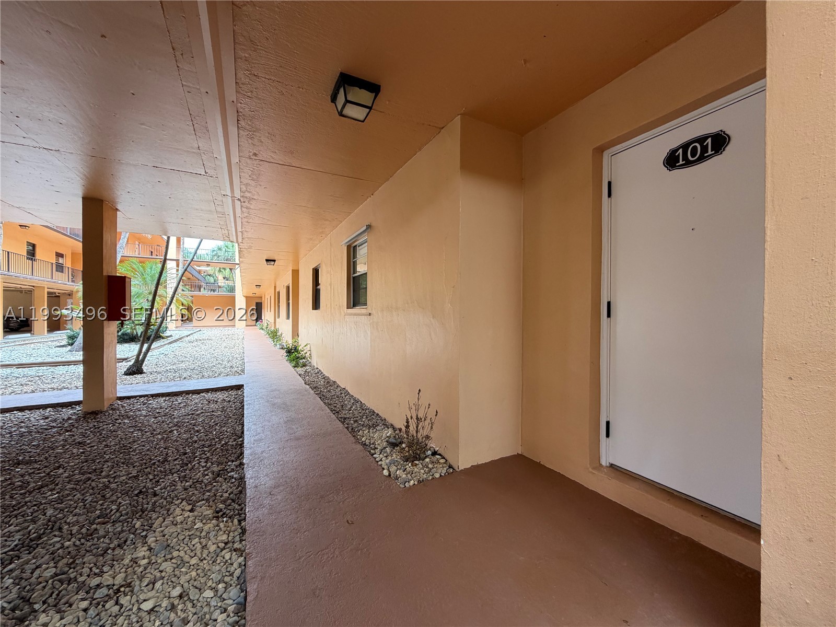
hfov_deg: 102.1
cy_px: 314
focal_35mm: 14
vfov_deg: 85.7
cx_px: 418
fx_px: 338
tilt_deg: +0.6
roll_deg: +0.1
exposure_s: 1/121
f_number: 2.2
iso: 125
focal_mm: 2.22
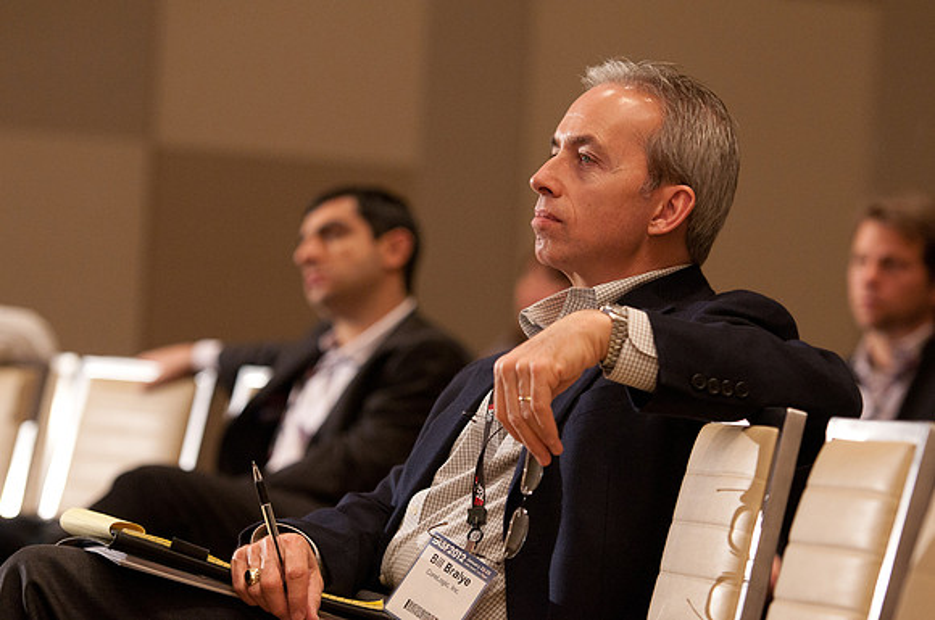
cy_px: 310
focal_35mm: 174
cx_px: 468
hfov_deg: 11.8
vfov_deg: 7.9
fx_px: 4513
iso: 1250
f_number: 2.8
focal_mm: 116
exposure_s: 1/100
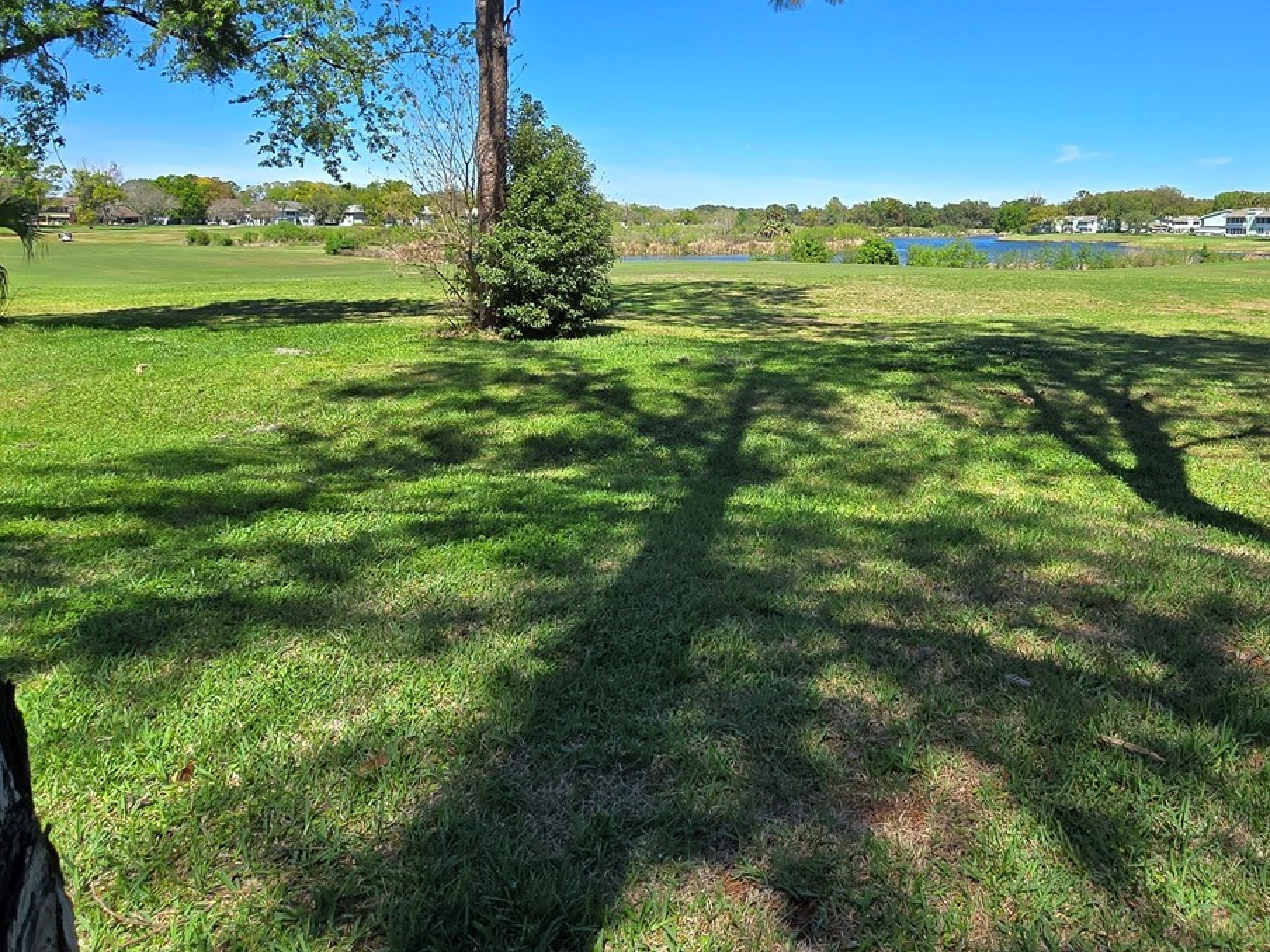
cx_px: 764
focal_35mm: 23
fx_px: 844
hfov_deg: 73.1
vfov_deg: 57.4
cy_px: 309
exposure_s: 1/1567
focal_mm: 2.2
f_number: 2.2
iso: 50
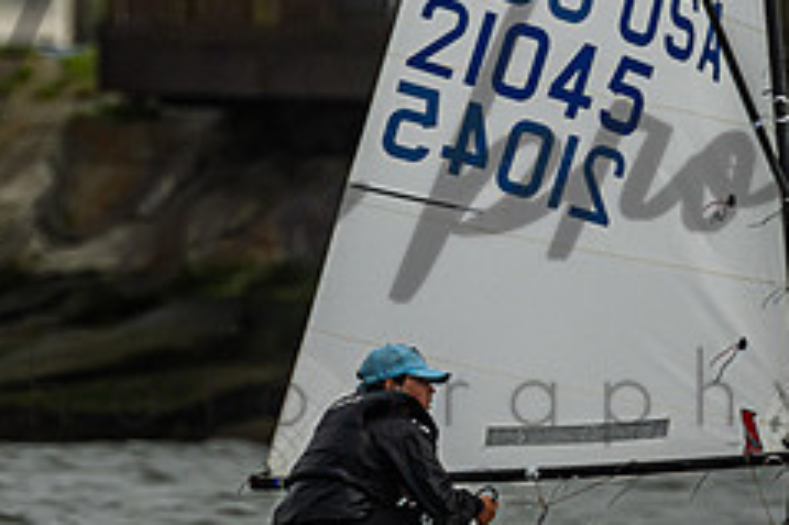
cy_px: 58
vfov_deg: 1.0
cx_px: 312
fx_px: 29260
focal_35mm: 1336
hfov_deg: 1.5
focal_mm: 400
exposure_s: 1/5000
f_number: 5.6
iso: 320
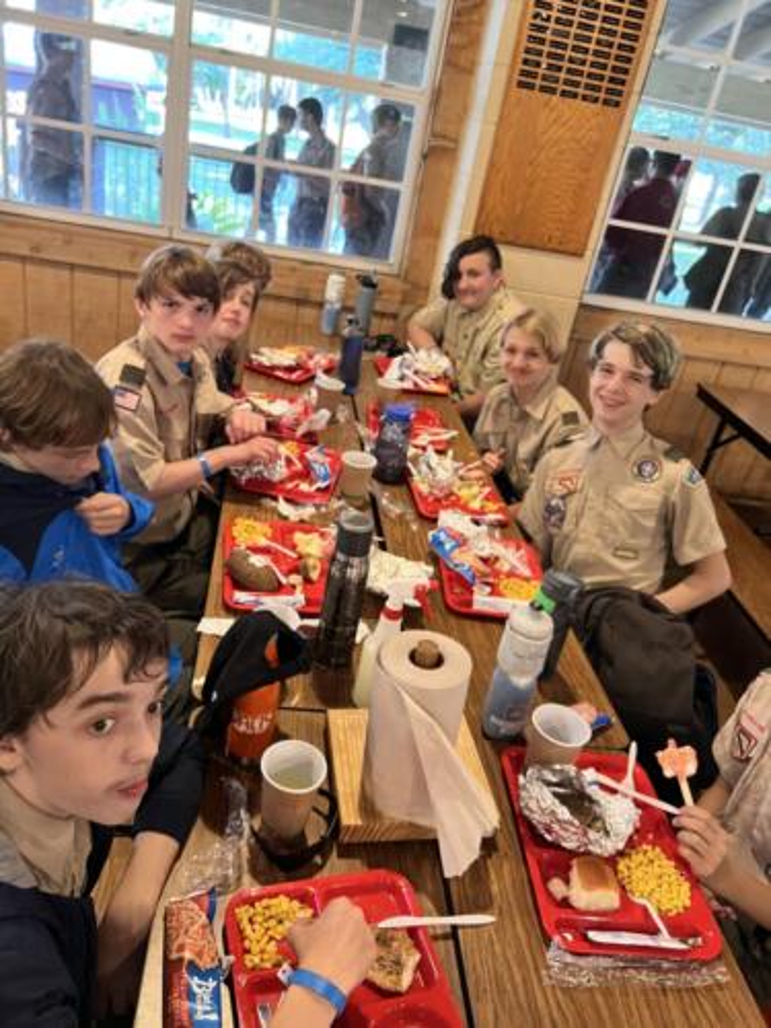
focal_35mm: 26
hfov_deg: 53.1
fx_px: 772
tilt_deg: -26.9
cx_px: 386
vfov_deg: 67.3
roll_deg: -10.3
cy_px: 514
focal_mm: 5.7
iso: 500
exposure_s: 1/40
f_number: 1.5
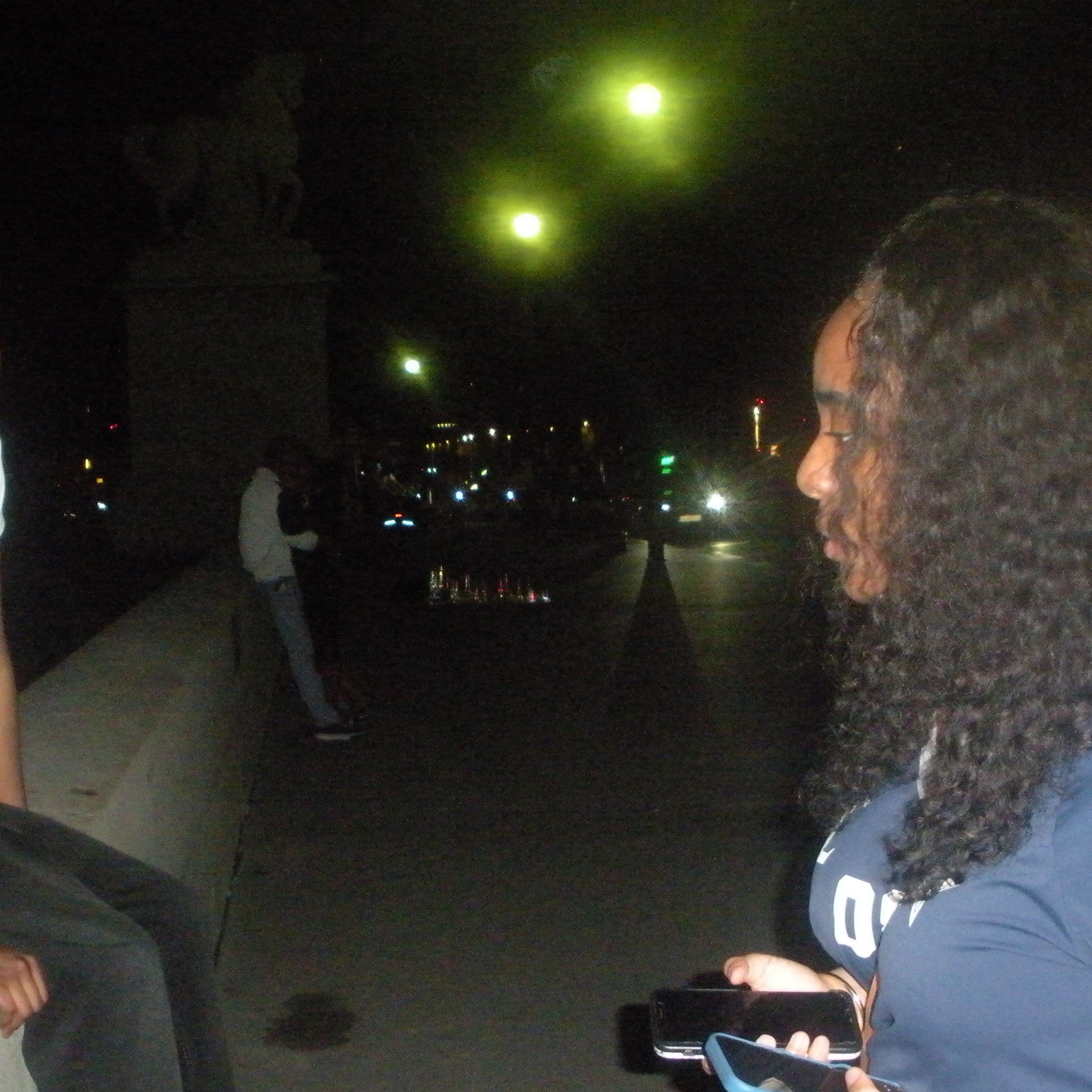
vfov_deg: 32.2
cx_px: 568
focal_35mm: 53
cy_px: 623
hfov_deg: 32.2
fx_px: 1892
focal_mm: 6.3
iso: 800
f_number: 3.5
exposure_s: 1/60
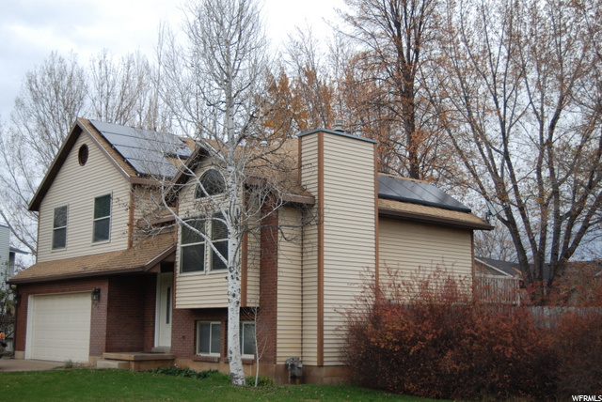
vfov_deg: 29.0
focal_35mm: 46
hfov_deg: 42.3
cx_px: 301
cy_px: 201
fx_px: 778
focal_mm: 31
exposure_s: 1/320
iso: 200
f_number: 4.5
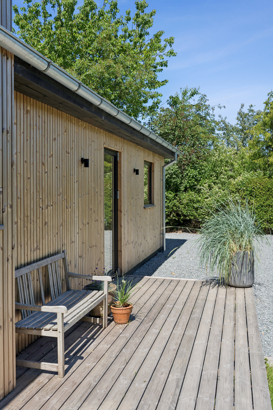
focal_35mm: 31
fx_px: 353
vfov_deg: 60.3
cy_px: 205
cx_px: 136
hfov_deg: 42.3
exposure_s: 1/1000
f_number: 5.6
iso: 200
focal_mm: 31
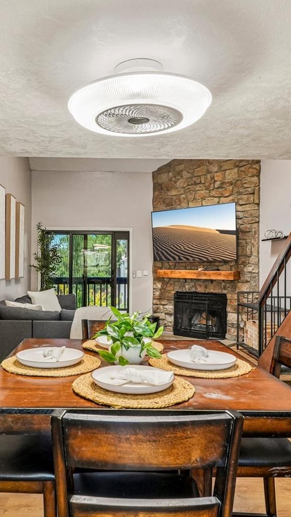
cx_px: 97
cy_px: 262
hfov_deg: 42.6
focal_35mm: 27
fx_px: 368
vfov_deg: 70.2
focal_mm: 11
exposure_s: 1/15
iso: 500
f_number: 8
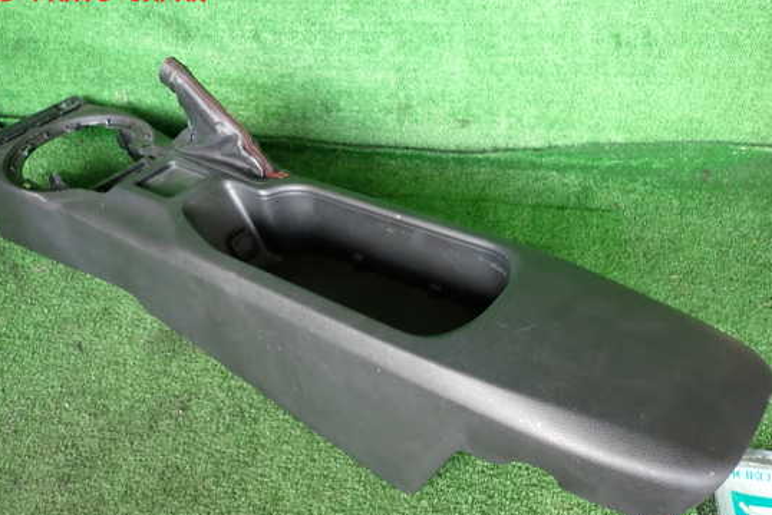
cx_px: 376
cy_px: 297
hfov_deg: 63.6
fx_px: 622
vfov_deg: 44.8
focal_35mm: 29
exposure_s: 1/60
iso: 160
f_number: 2
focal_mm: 4.5
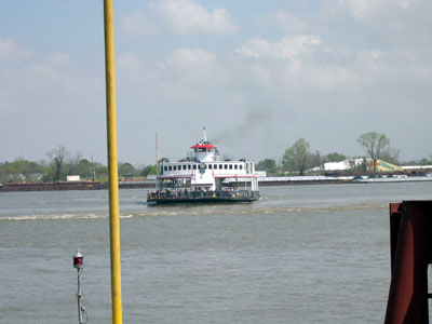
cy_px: 162
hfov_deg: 17.3
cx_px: 216
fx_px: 1423
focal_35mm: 114
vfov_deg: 13.0
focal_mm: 24
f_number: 4.9
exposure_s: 1/617
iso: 100
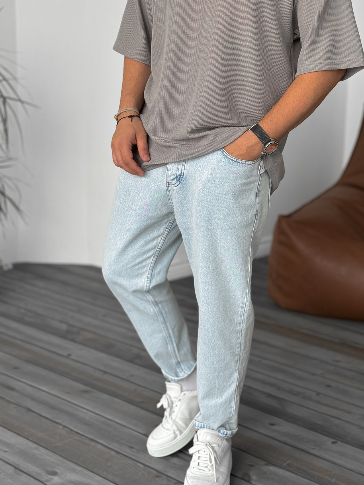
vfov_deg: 30.6
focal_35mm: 63
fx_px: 883
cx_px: 193
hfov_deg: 23.3
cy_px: 183
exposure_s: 1/125
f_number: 1.8
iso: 50
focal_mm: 6.76
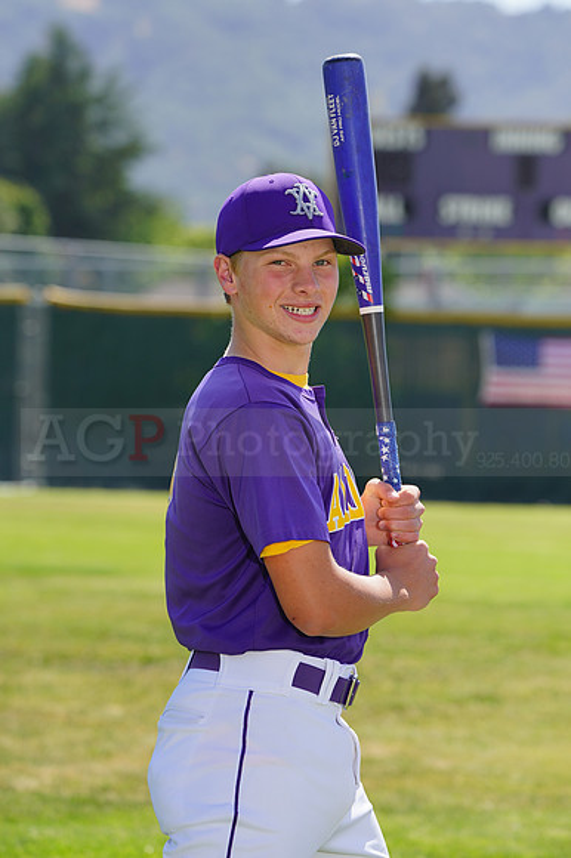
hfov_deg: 6.1
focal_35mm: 226
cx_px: 286
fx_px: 5383
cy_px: 429
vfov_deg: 9.1
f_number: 8
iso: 100
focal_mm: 226
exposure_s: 1/250
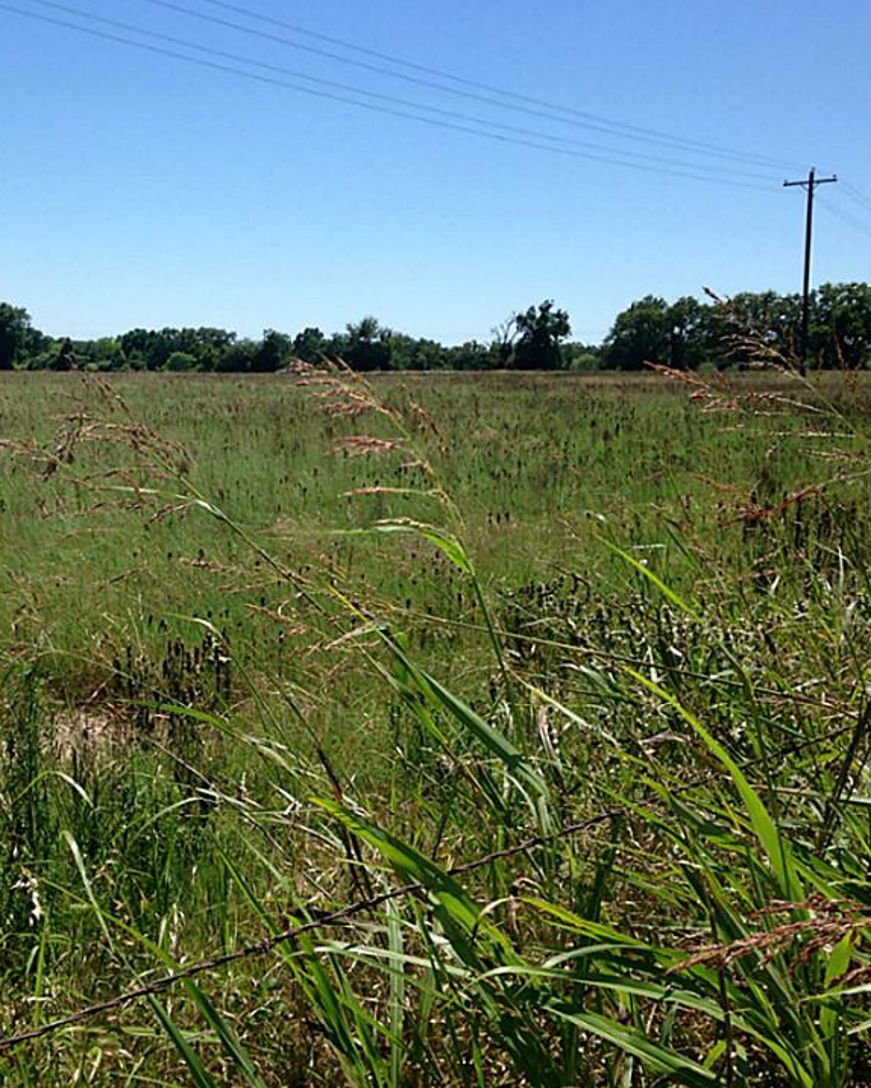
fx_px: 1482
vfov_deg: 40.3
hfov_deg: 32.4
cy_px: 551
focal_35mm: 46
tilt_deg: -9.9
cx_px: 273
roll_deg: +0.3
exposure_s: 1/1427
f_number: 2.4
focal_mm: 4.12
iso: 50
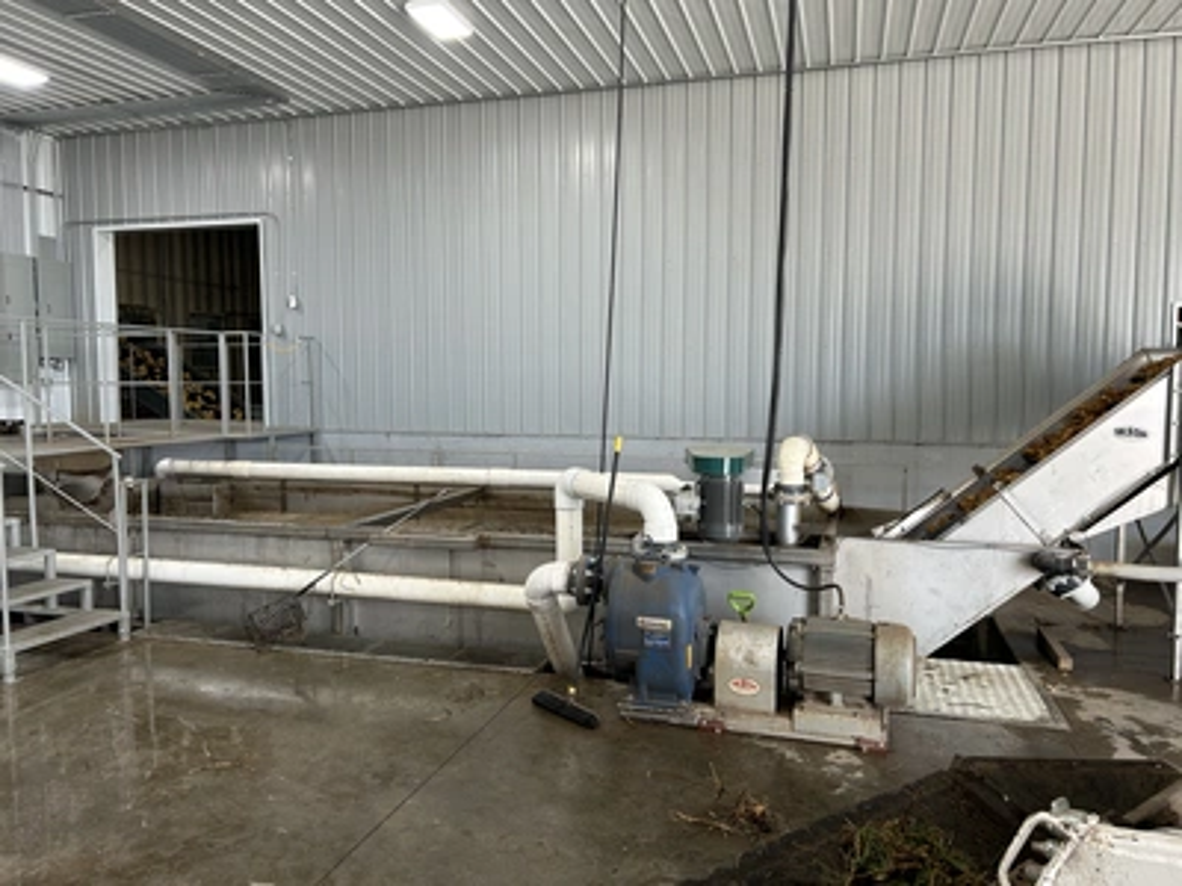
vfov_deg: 53.1
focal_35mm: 26
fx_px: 888
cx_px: 591
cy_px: 443
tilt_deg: -3.1
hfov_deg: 67.3
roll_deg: +1.0
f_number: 1.5
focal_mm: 5.7
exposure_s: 1/120
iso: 64
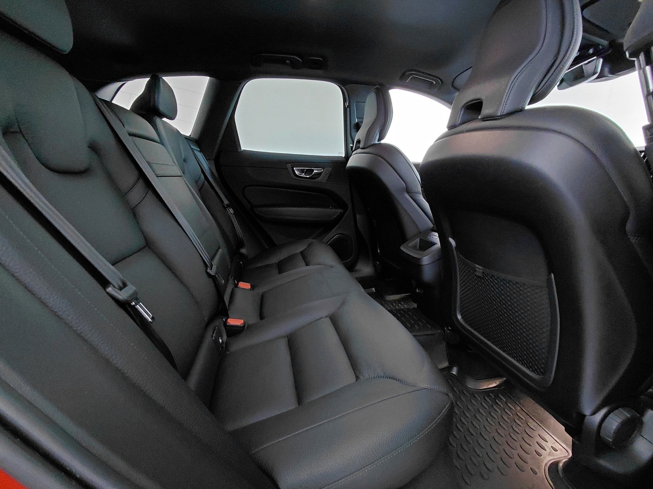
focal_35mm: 16
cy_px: 244
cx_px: 326
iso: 640
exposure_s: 1/24
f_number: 2.2
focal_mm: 1.64
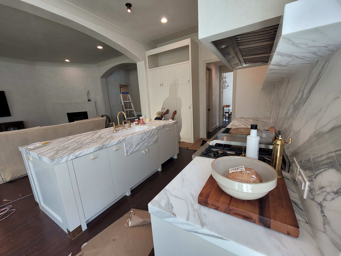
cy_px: 128
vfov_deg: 89.9
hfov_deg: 106.2
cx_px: 170
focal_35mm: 13
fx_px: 128
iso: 100
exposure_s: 1/120
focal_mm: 2.2
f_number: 2.2
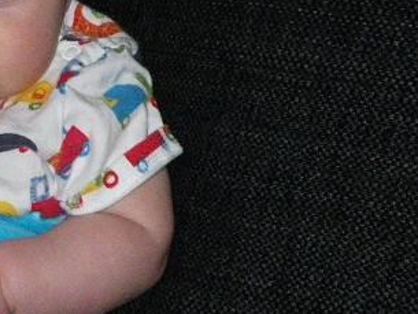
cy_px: 112
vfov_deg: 8.7
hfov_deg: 11.3
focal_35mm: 171
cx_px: -74
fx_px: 2066
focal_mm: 9.1
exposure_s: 1/60
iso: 400
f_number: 4.4
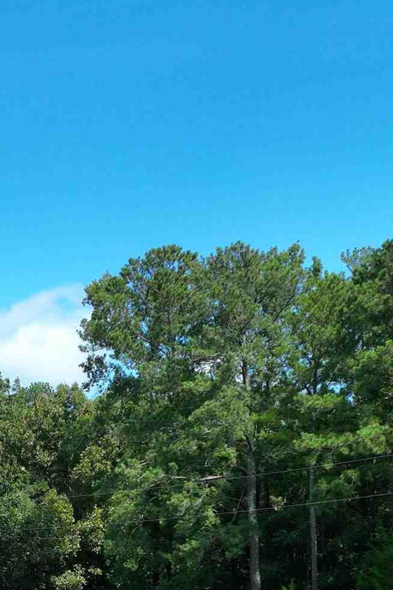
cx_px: 10
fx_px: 1278
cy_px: 584
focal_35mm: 78
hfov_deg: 17.1
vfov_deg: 24.8
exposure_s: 1/1000
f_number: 2.8
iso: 100
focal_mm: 12.29
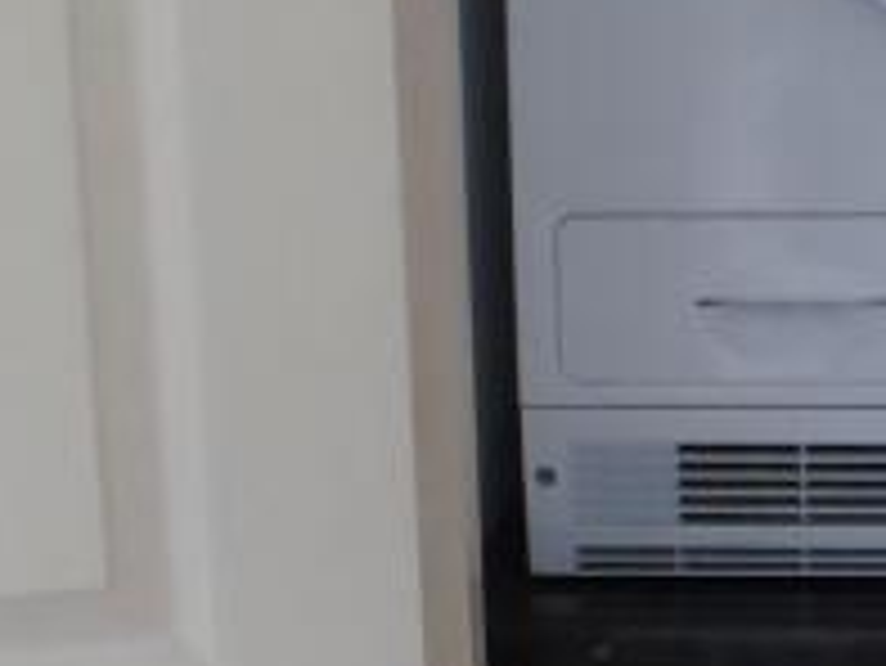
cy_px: 518
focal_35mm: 130
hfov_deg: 14.9
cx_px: 890
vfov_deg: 11.4
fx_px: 3329
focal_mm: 4.3
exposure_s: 1/25
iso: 400
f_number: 3.3
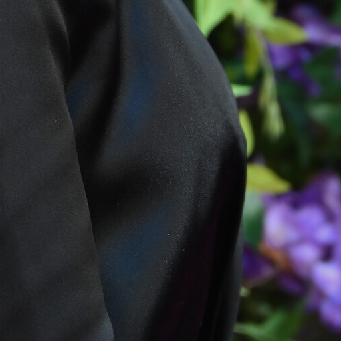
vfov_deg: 3.6
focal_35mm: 481
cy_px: -83
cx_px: -138
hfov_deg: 3.6
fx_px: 5361
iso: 500
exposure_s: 1/125
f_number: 6.3
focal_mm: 120
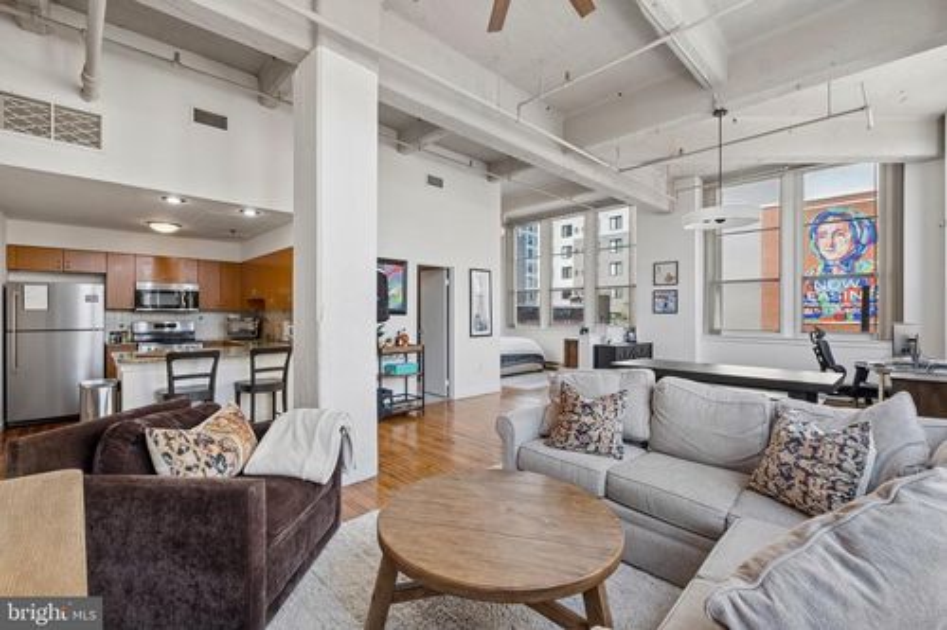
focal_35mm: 15
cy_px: 315
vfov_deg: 77.3
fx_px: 394
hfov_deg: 100.4
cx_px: 474
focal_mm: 10
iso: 250
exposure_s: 1/25
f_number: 8
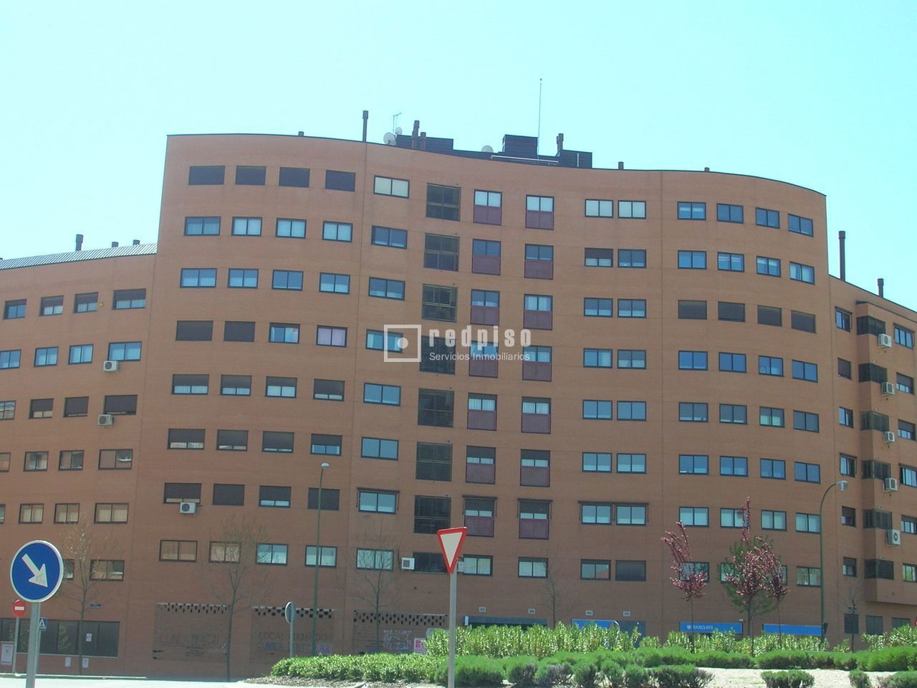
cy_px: 344
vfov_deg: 29.1
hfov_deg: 38.2
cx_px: 458
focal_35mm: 50
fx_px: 1325
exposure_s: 1/116
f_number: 5.6
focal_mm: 8.4
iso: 50
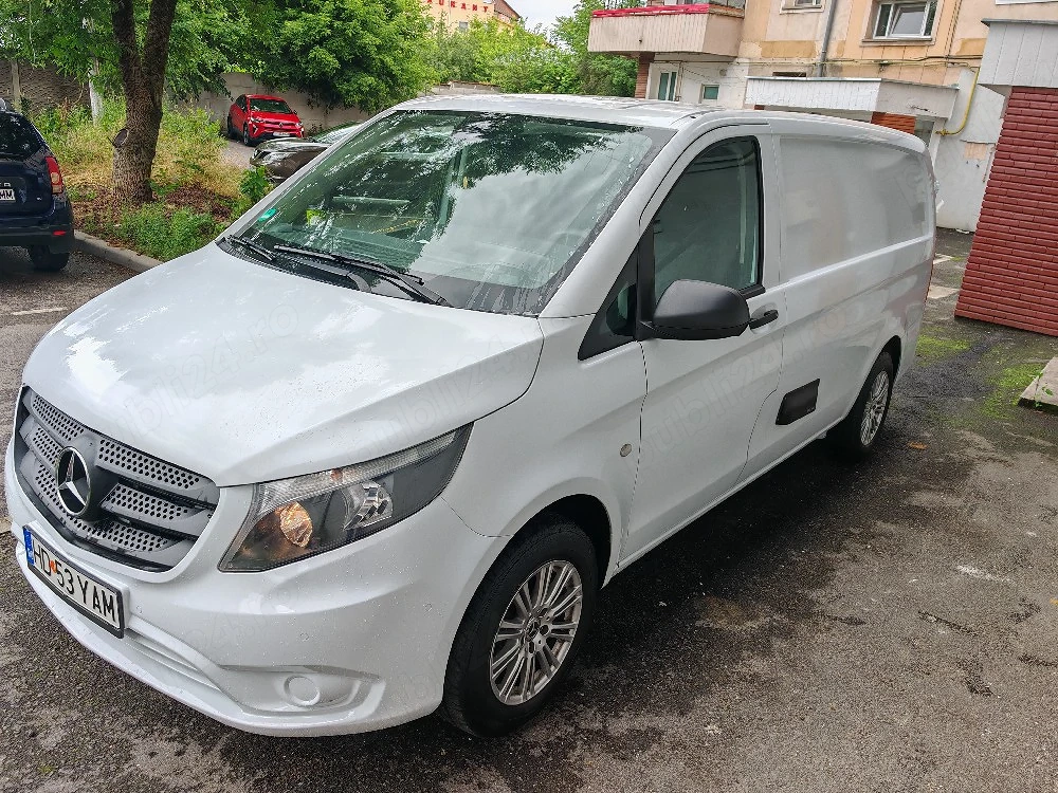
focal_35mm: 27
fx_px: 825
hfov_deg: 65.3
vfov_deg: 51.4
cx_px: 529
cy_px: 396
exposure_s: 1/526
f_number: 2
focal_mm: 6.83
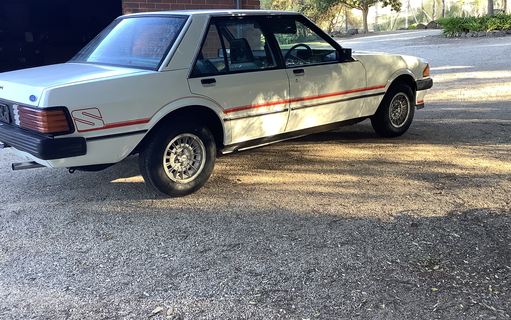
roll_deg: +1.1
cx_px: 249
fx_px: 515
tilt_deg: -8.0
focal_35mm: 37
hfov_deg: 52.7
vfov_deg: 34.4
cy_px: 137
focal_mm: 3.3
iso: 80
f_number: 2.4
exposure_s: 1/120
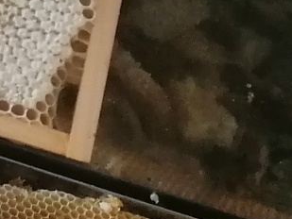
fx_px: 1460
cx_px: -607
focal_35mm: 173
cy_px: -290
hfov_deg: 9.0
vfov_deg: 8.0
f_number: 1.8
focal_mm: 4.75
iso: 320
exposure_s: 1/33.3
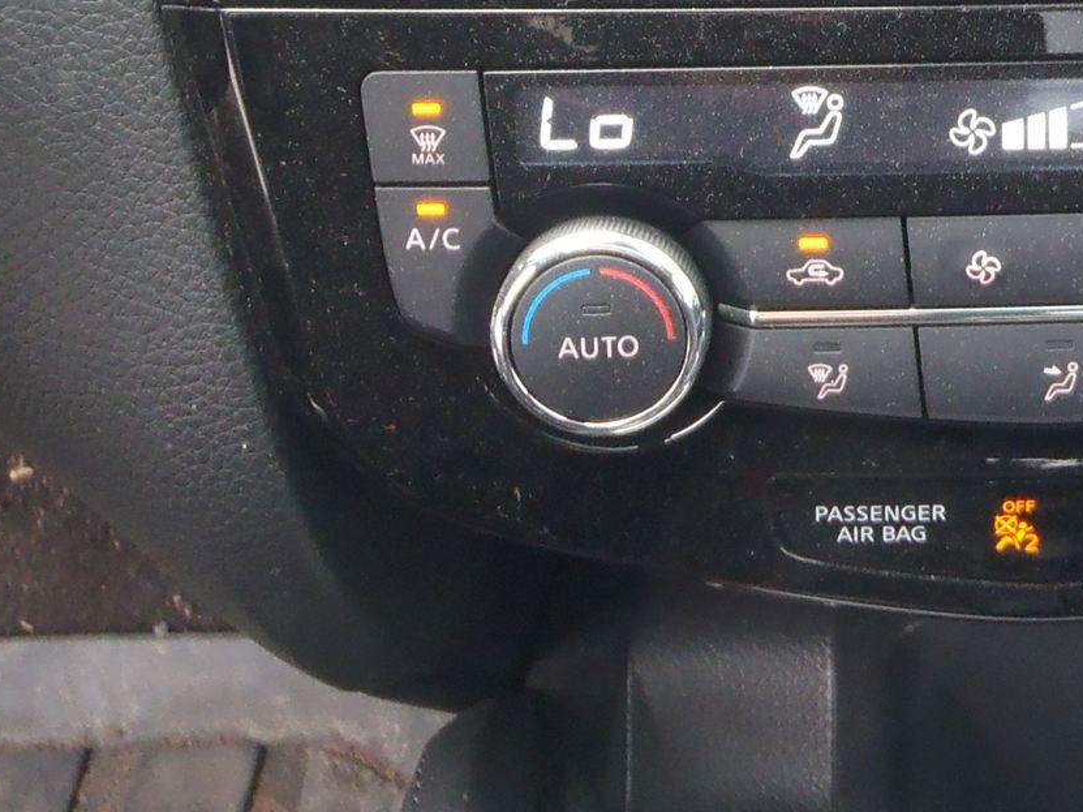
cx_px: 1090
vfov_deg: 20.1
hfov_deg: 26.6
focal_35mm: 69
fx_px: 2158
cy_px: -126
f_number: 3.5
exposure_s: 1/15
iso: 200
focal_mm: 5
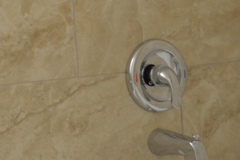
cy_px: -51
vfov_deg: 10.3
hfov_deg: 13.6
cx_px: -227
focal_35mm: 130
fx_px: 866
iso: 400
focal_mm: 18
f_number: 3.5
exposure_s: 1/25
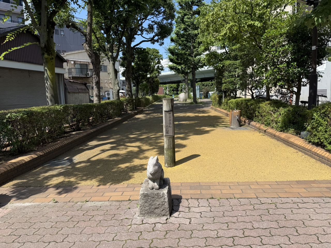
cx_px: 166
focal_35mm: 24
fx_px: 229
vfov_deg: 56.8
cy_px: 124
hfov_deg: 71.6
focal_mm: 6.76
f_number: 1.78
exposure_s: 1/2110
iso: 80
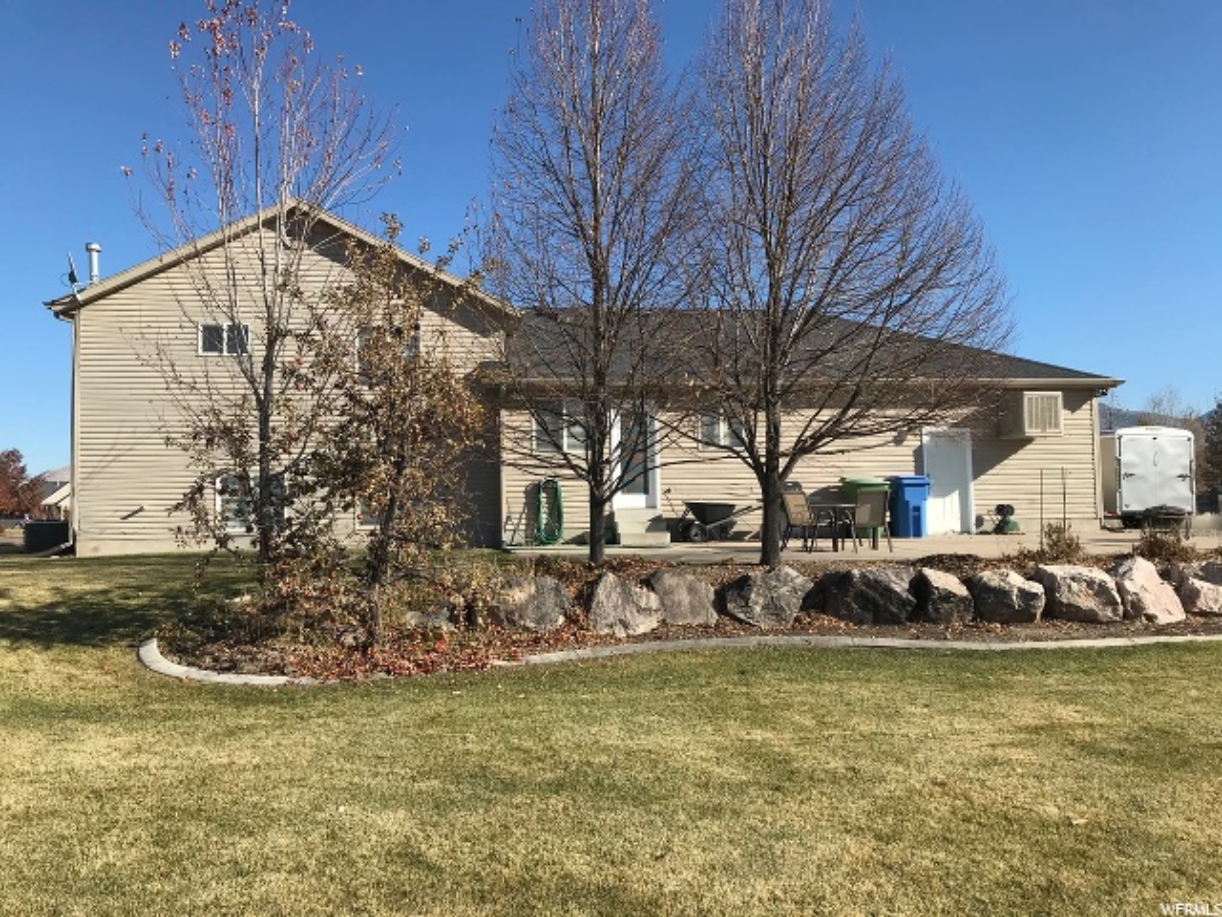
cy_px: 458
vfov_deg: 49.7
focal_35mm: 28
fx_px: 988
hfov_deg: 63.4
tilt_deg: +3.3
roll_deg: +1.2
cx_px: 611
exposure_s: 1/2083
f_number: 1.8
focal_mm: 4
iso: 20
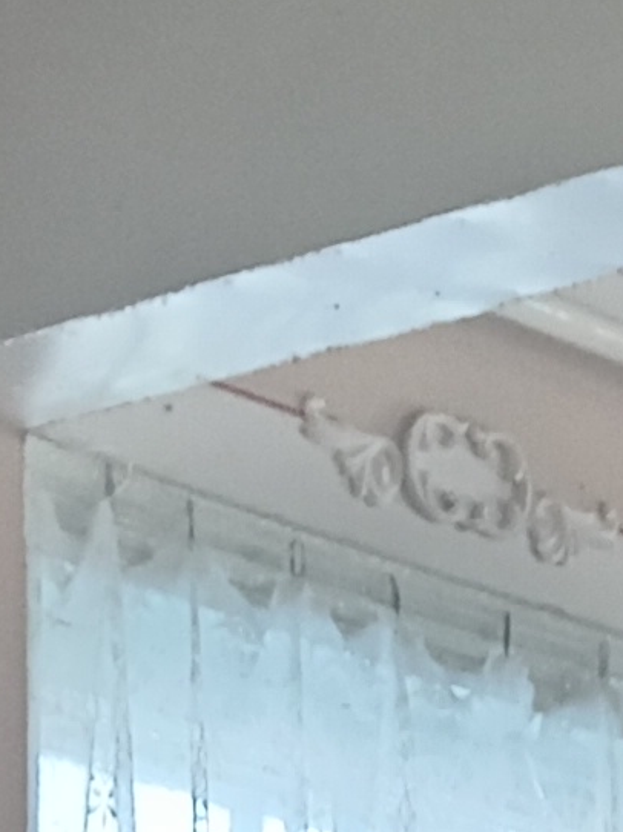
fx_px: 4539
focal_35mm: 189
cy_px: 2840
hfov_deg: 7.4
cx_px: 1430
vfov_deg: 8.2
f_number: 1.8
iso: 494
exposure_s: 1/25
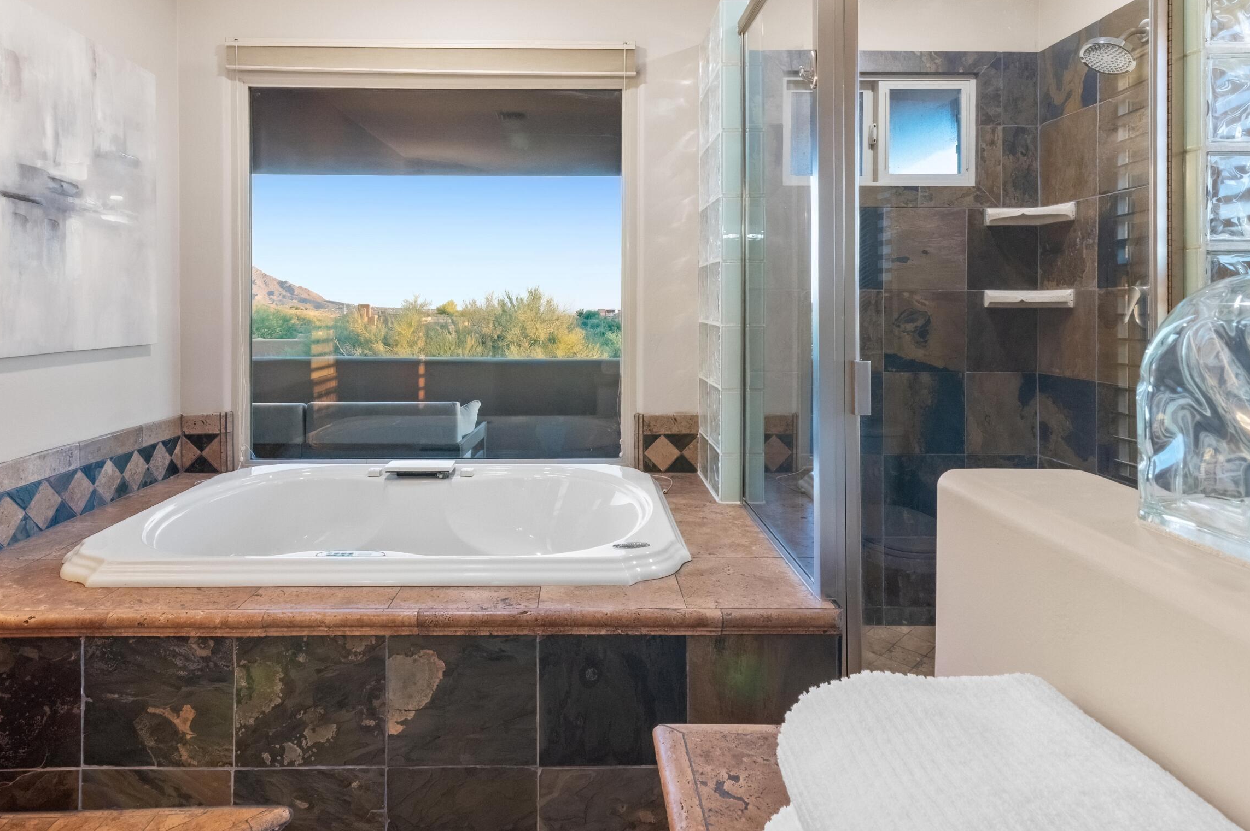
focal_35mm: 21
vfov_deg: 58.5
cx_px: 586
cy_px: 302
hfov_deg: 81.1
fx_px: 729
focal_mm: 16
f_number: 20
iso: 2500
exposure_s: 1/5
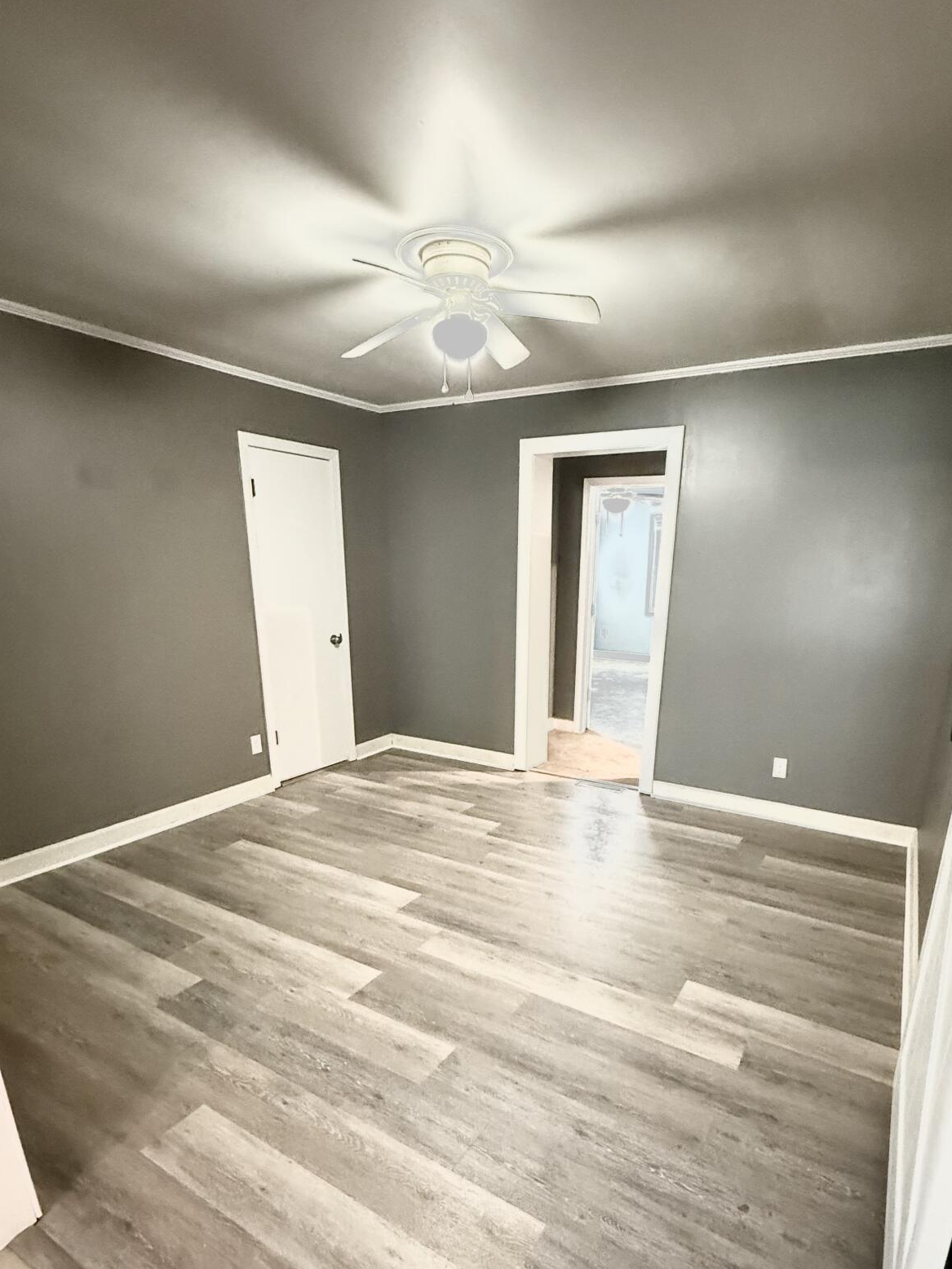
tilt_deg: -16.8
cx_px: 523
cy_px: 766
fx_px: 660
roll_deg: -1.1
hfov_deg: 71.4
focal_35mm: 18
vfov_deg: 86.6
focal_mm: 2.22
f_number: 2.2
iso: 1000
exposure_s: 1/40
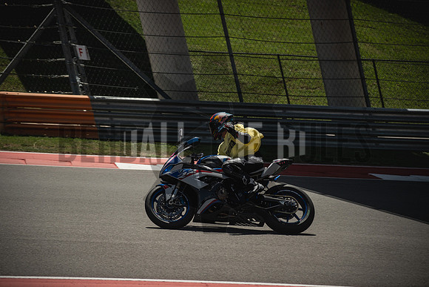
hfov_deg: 13.7
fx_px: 1788
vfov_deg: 9.2
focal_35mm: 150
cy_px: 144
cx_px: 214
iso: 250
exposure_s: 1/2000
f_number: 4.5
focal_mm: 100
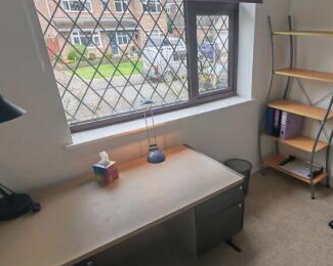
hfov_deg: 61.0
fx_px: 276
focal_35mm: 28
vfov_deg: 50.8
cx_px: 216
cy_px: 171
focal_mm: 1.96
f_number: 2.2
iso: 139
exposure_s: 1/50
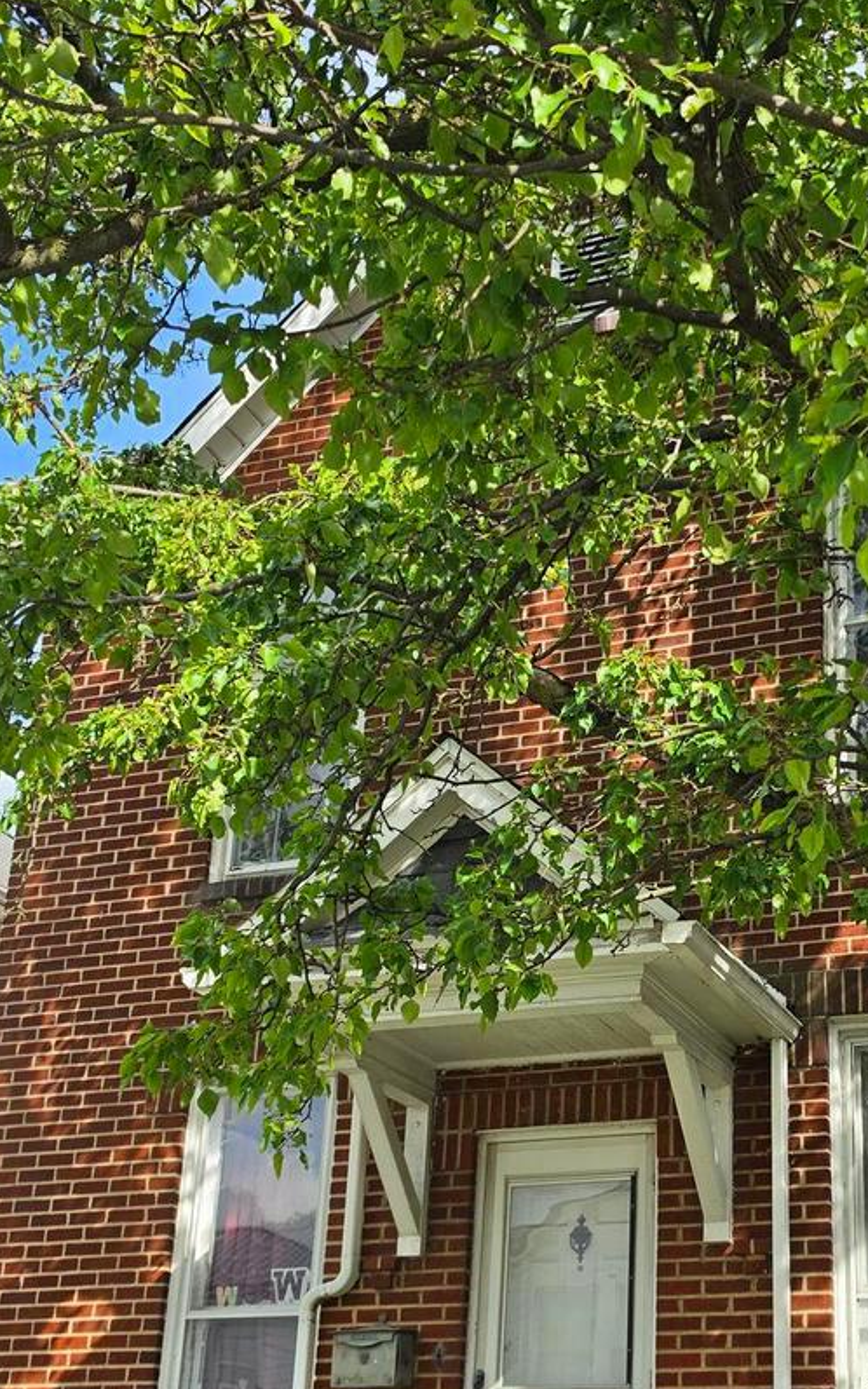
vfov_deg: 41.9
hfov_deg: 27.1
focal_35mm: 47
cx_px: 627
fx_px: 1779
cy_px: 959
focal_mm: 6.5
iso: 64
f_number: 1.4
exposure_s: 1/4143
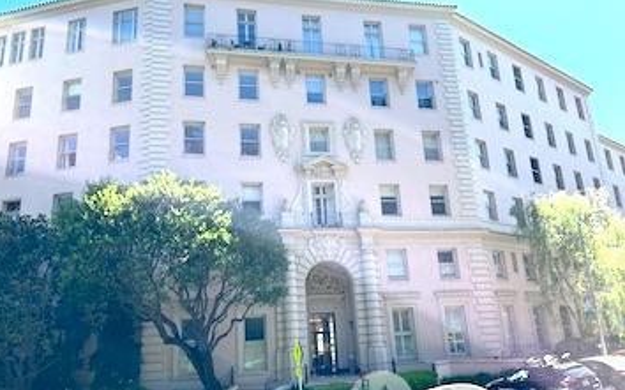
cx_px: 309
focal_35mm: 28
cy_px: 206
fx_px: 477
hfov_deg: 66.5
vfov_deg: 44.5
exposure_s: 1/967
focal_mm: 5.1
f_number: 1.6
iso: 50
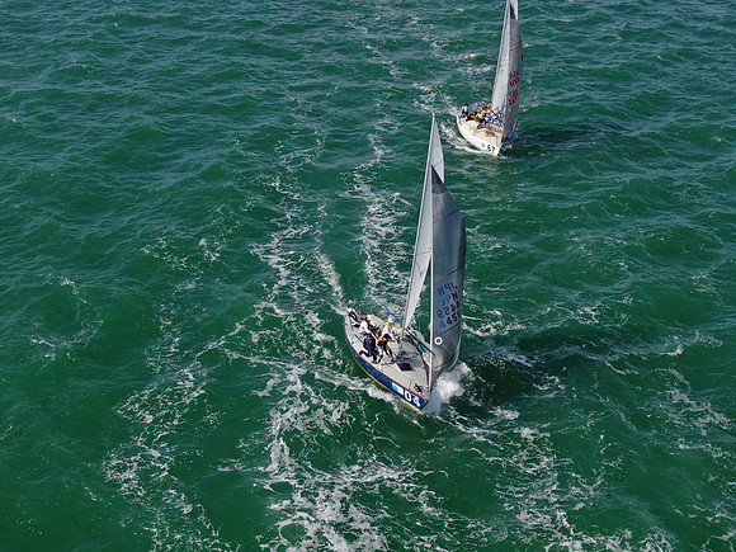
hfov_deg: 39.7
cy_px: 276
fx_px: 1021
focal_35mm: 48
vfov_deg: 30.3
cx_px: 368
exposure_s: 1/1000
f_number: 3.8
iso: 100
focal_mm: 8.6
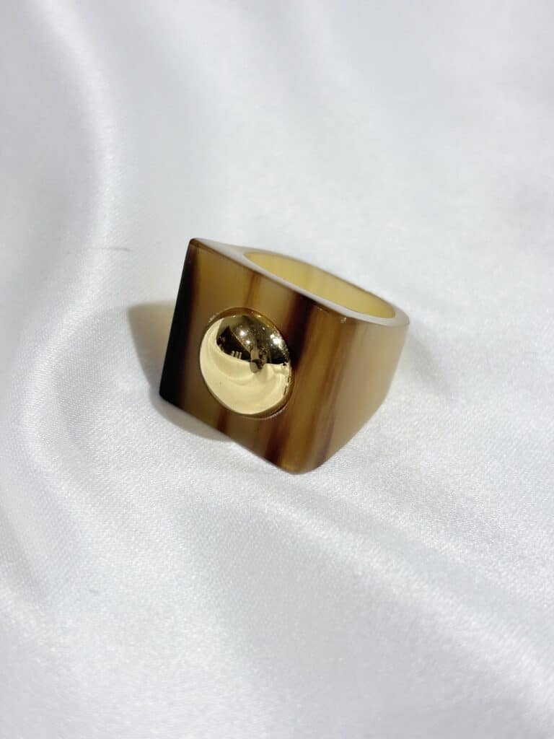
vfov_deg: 36.8
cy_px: 370
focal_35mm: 52
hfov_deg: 28.0
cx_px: 277
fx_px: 1110
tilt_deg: -30.8
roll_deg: +4.9
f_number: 1.6
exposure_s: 1/268
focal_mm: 5.96
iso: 32
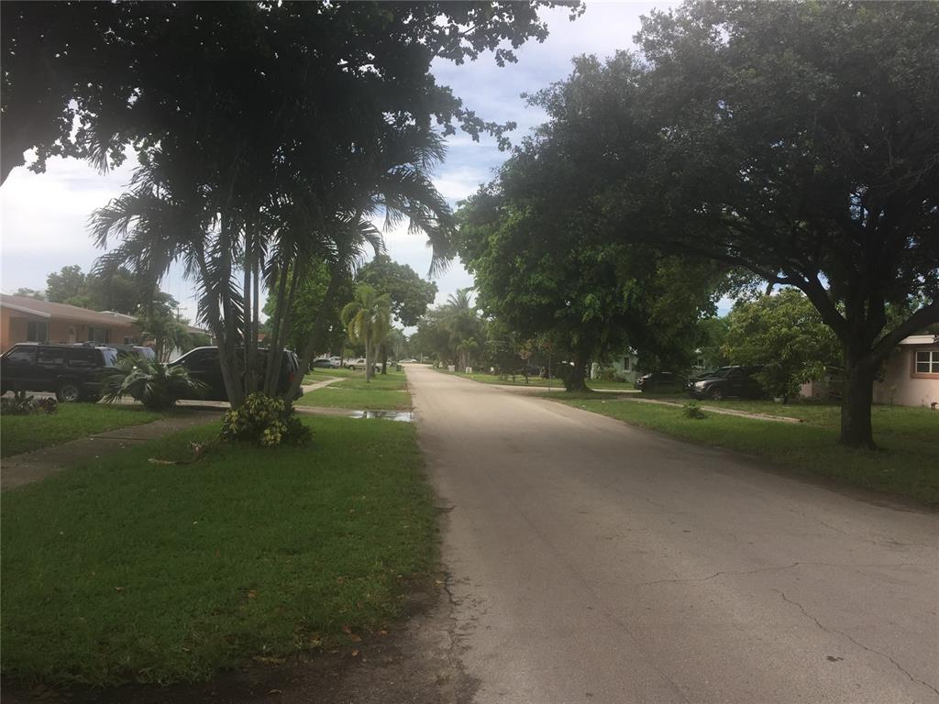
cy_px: 352
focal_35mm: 29
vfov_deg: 48.2
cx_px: 470
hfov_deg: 61.7
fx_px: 787
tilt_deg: +0.7
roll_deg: -1.6
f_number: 2.2
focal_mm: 4.15
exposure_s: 1/746
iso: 32
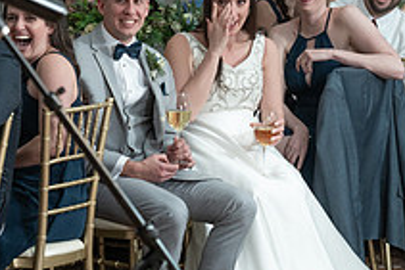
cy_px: 158
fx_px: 1869
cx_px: -2
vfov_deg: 8.3
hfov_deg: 12.2
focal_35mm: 166
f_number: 5
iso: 2000
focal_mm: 54
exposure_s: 1/200
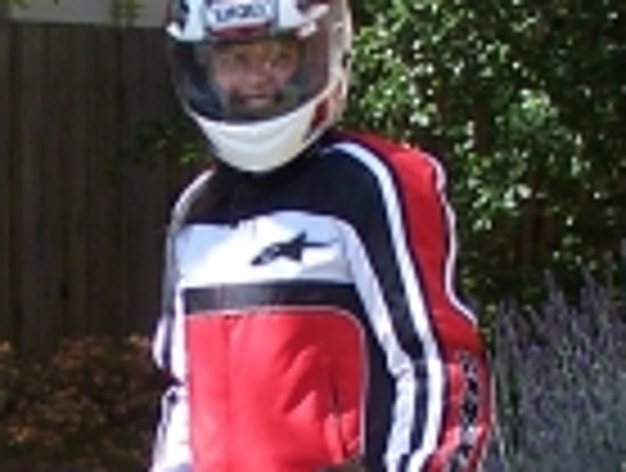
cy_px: 589
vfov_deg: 6.2
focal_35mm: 241
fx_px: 4370
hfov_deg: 8.2
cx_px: 216
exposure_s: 1/250
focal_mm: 9.3
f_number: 3.2
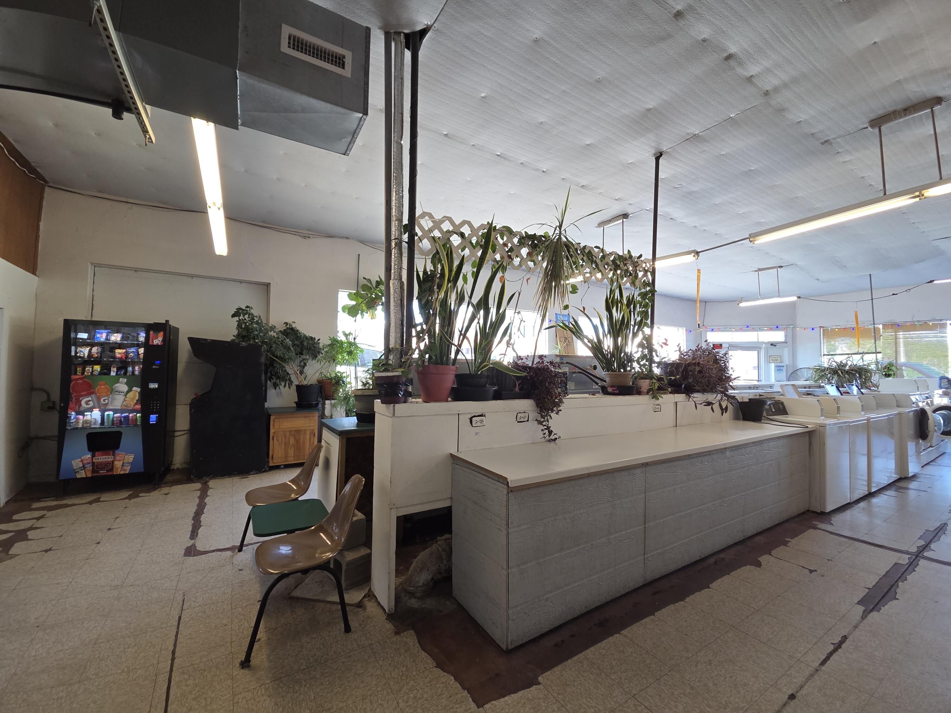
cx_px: 476
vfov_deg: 89.9
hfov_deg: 106.2
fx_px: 357
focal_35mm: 13
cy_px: 356
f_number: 2.2
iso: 125
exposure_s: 1/120
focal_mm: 2.2
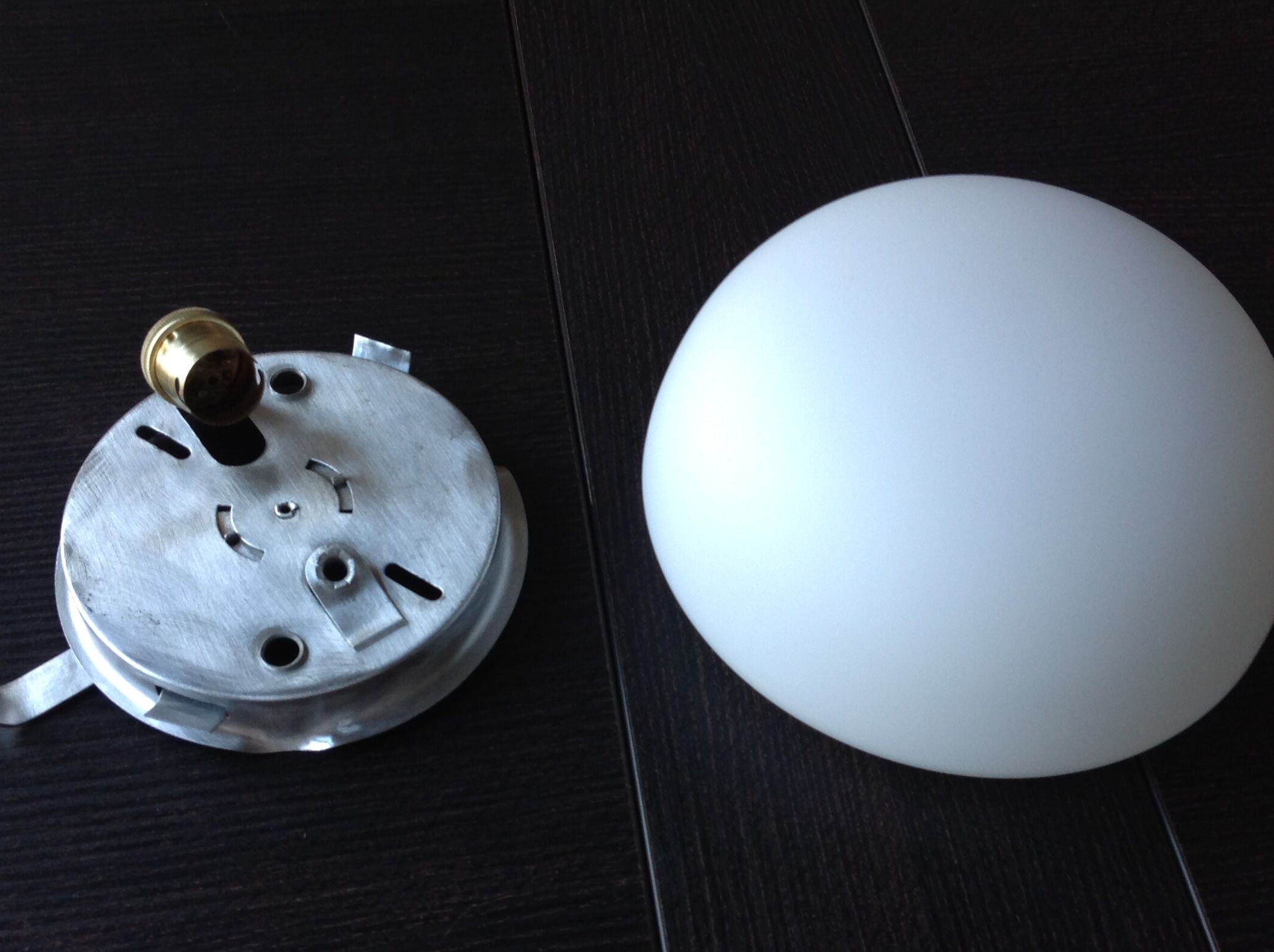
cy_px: 563
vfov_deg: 33.4
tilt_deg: -56.6
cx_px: 626
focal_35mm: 43
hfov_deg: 43.9
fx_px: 1580
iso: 64
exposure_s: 1/15
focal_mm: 4.28
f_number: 2.4
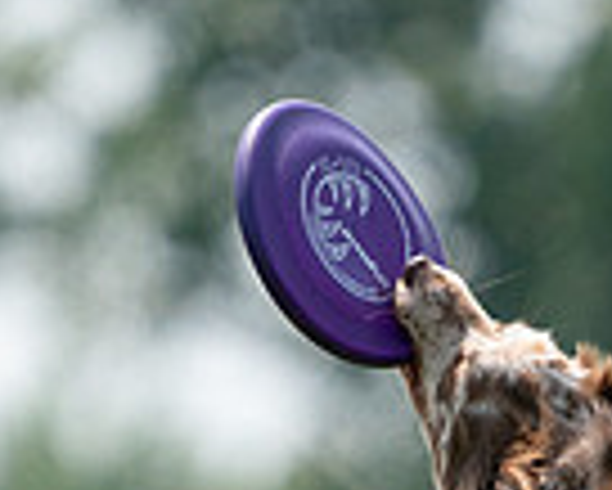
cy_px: 852
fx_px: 43593
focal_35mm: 2405
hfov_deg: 0.8
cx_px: 396
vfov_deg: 0.6
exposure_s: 1/4000
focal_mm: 600
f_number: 6.3
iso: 1600
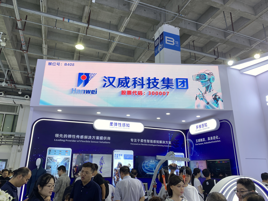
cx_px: 134
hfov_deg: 67.3
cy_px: 100
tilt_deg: +20.7
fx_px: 201
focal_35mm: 26
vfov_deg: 53.1
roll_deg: -1.4
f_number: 1.8
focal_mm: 4.25
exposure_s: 1/100
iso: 40
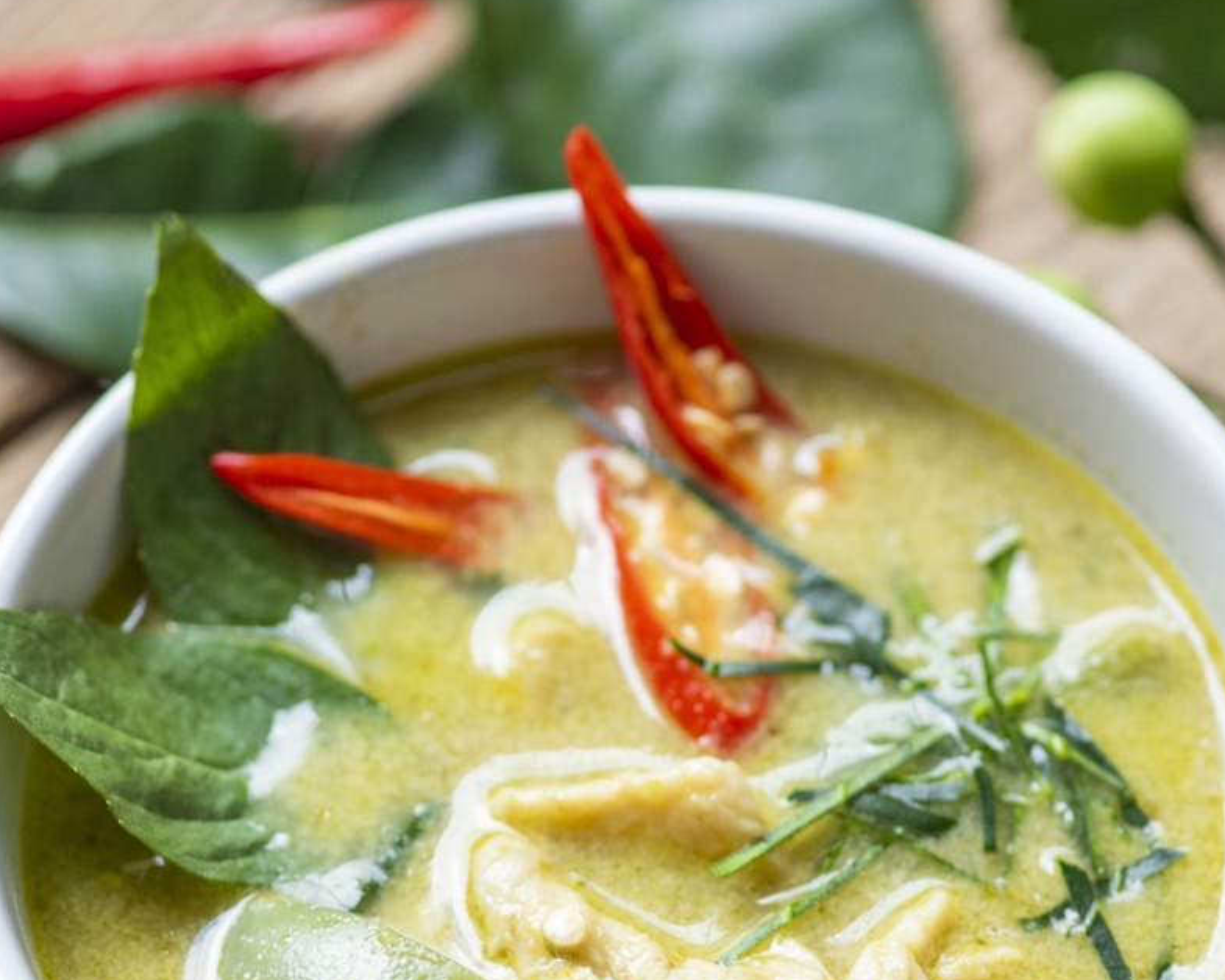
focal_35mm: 201
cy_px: 811
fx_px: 7287
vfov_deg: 7.7
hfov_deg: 9.6
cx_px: 593
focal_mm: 105
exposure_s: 1/160
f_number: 5
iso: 500
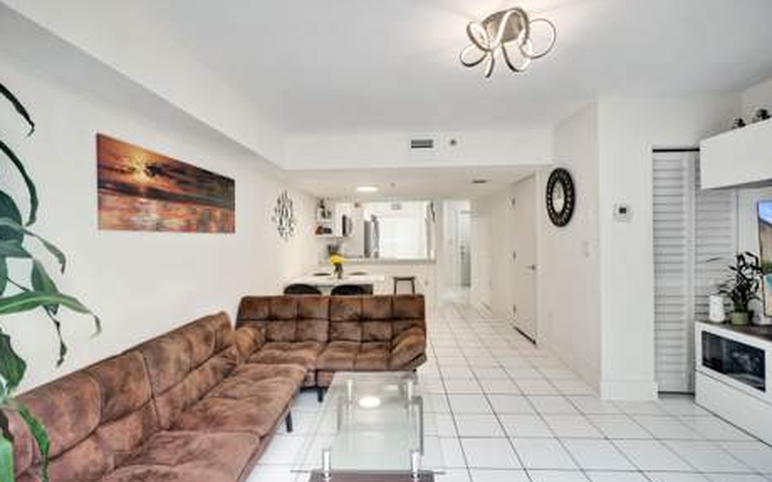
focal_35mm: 17
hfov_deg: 94.4
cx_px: 384
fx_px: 357
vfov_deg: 67.9
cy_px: 236
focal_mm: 16
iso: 400
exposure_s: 1/125
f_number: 4
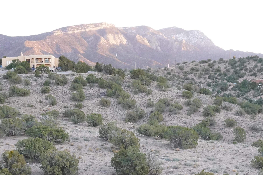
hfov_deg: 33.9
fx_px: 431
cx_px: 150
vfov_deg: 22.7
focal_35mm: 59
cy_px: 138
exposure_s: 1/320
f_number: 8
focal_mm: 24
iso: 8000
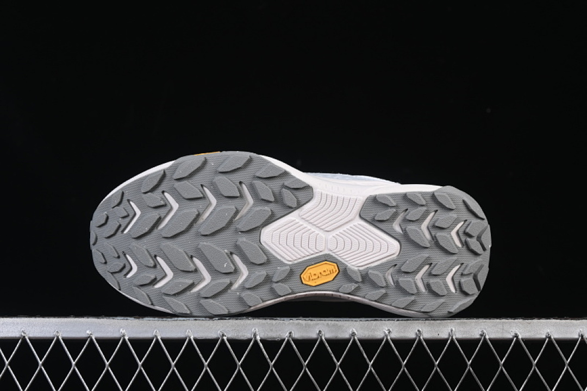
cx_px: 294
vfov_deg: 18.2
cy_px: 196
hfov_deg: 27.0
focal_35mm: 75
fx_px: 1223
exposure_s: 1/80
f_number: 8
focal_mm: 50
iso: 160
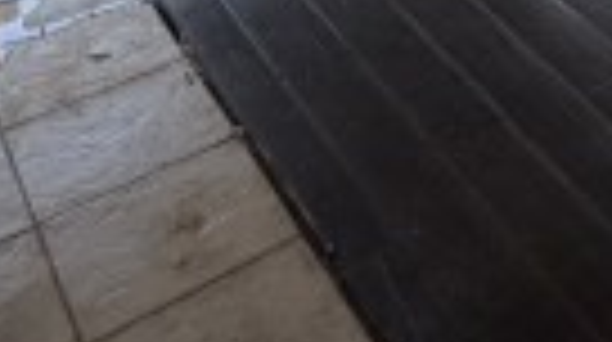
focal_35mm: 72
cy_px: -490
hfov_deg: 24.5
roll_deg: -2.2
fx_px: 1167
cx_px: 850
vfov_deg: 12.7
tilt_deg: -9.6
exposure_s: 1/121
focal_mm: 2.22
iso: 80
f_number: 2.2
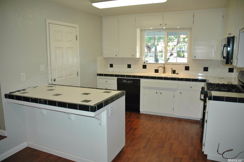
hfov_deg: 67.4
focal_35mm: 27
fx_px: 183
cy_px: 81
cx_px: 122
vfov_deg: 47.8
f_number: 3.5
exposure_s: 1/60
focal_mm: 18
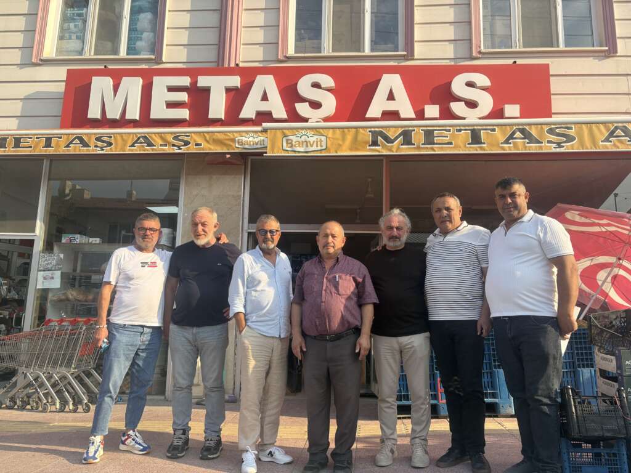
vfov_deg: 53.1
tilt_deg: +9.7
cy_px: 236
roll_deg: -1.2
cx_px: 316
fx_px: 474
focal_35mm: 26
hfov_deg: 67.3
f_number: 1.6
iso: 50
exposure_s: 1/987
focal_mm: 5.96
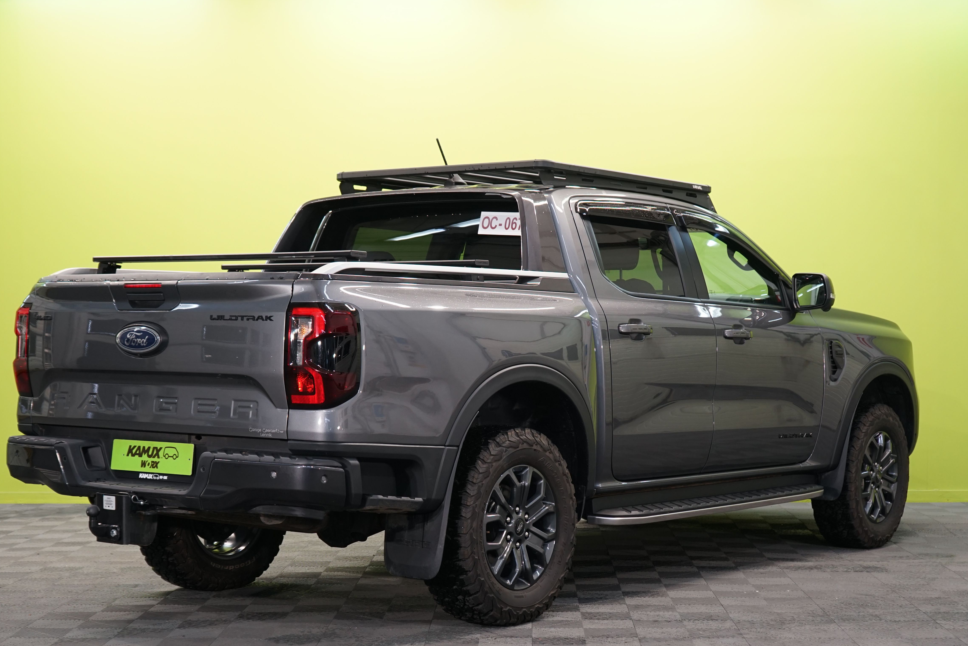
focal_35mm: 63
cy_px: 402
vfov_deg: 21.5
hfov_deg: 31.9
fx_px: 1694
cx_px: 463
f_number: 4.5
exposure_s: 1/40
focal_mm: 48
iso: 500
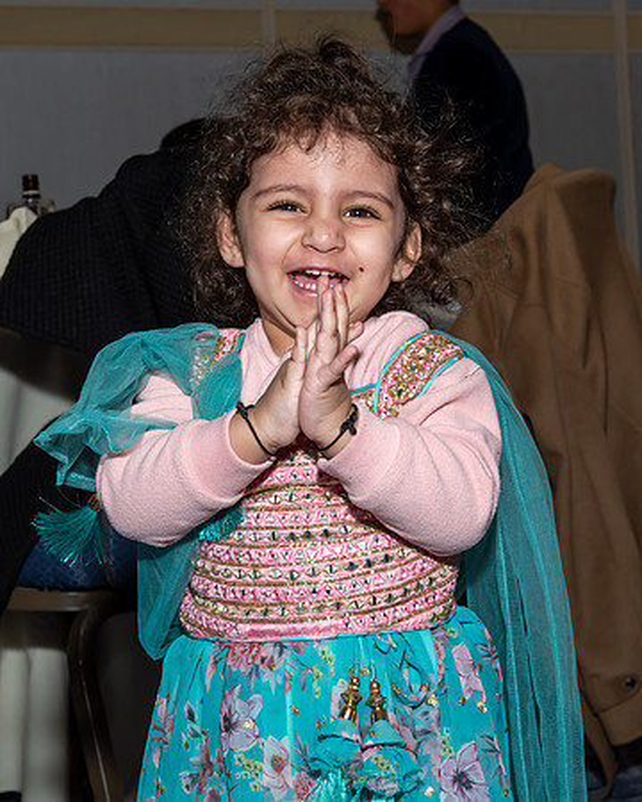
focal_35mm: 90
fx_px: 2129
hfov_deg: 17.1
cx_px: 423
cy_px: 376
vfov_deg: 21.3
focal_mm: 38
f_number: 7.1
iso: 400
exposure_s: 1/250
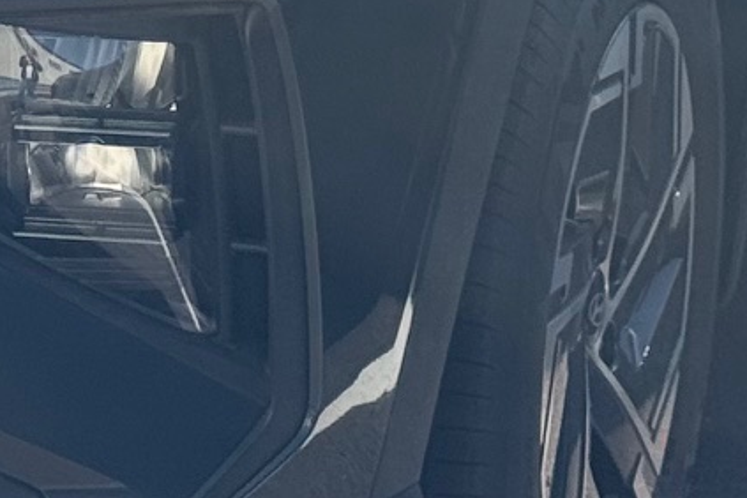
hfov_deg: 8.5
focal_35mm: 238
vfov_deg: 5.7
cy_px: -284
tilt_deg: -10.9
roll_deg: -2.2
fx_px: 4938
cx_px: -230
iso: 64
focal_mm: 6.76
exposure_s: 1/2110
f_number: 1.78
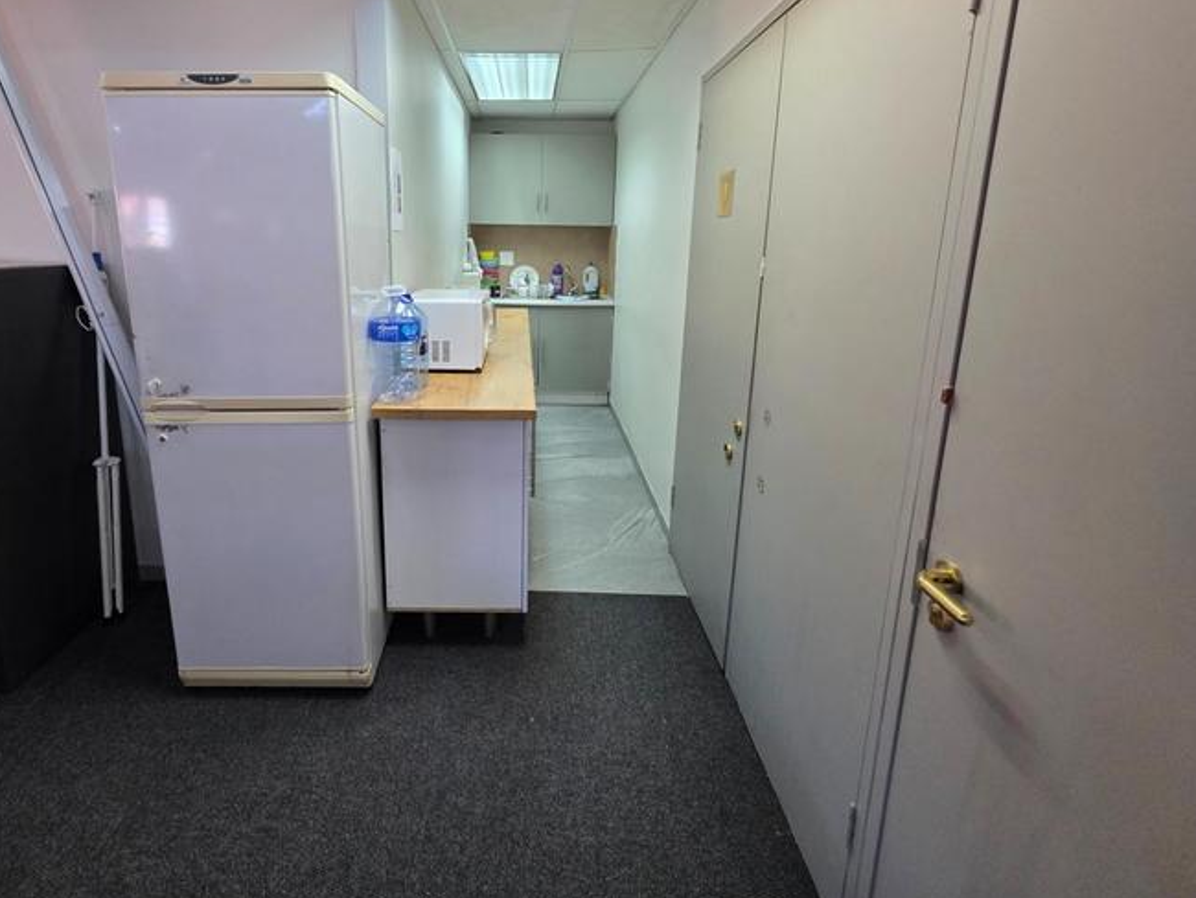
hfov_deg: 93.9
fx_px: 553
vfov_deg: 77.2
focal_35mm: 16
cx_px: 519
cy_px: 355
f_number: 1.9
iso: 250
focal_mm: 2.2
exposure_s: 1/100
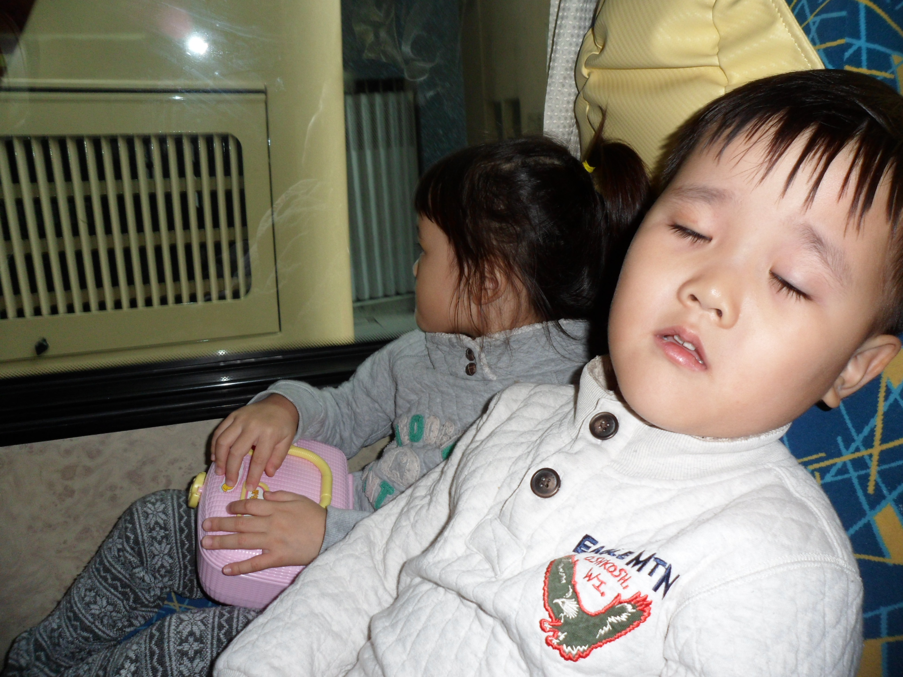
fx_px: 678
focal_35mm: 26
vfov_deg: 53.1
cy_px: 338
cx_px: 452
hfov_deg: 67.3
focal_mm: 4.9
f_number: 3.3
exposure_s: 1/45
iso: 100
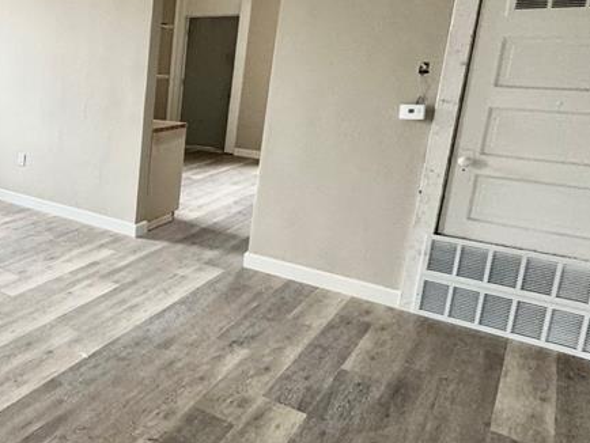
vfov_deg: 42.6
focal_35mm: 33
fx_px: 563
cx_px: -53
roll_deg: -0.2
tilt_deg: -11.4
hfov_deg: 43.4
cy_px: 163
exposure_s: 1/99
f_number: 2.2
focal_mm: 2.22
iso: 250
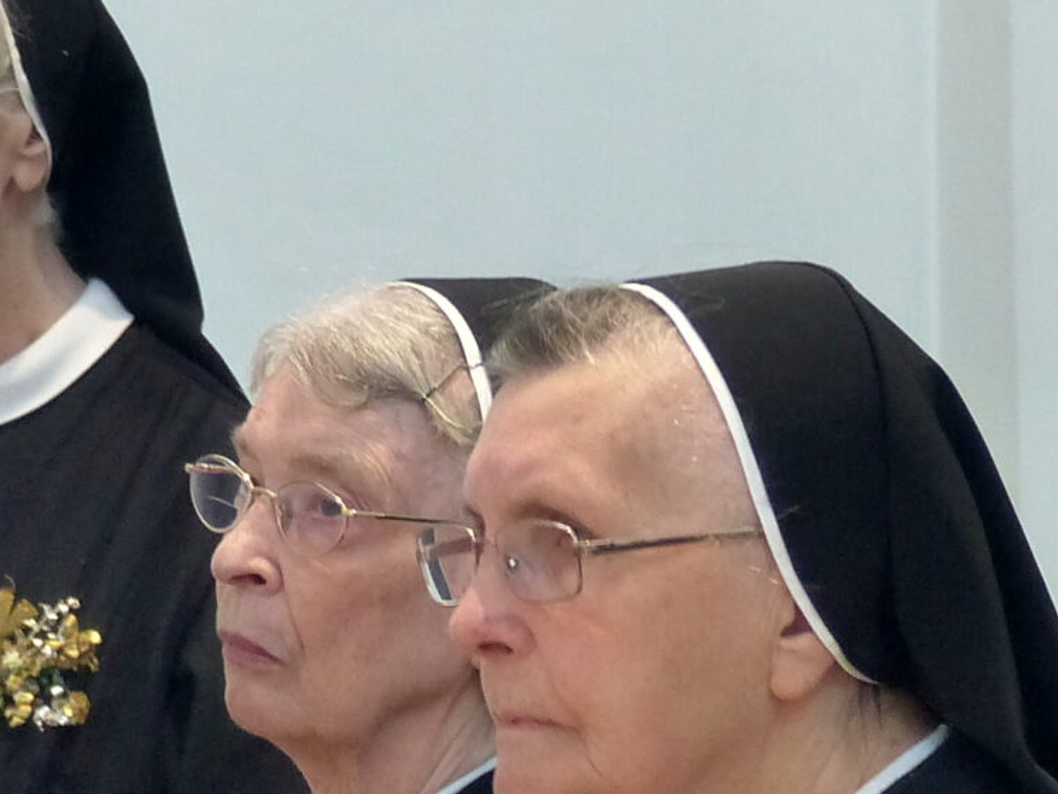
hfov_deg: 3.9
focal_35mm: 505
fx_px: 15437
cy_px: 1020
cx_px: 187
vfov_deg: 2.9
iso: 400
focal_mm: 26.5
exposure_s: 1/40
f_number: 2.8
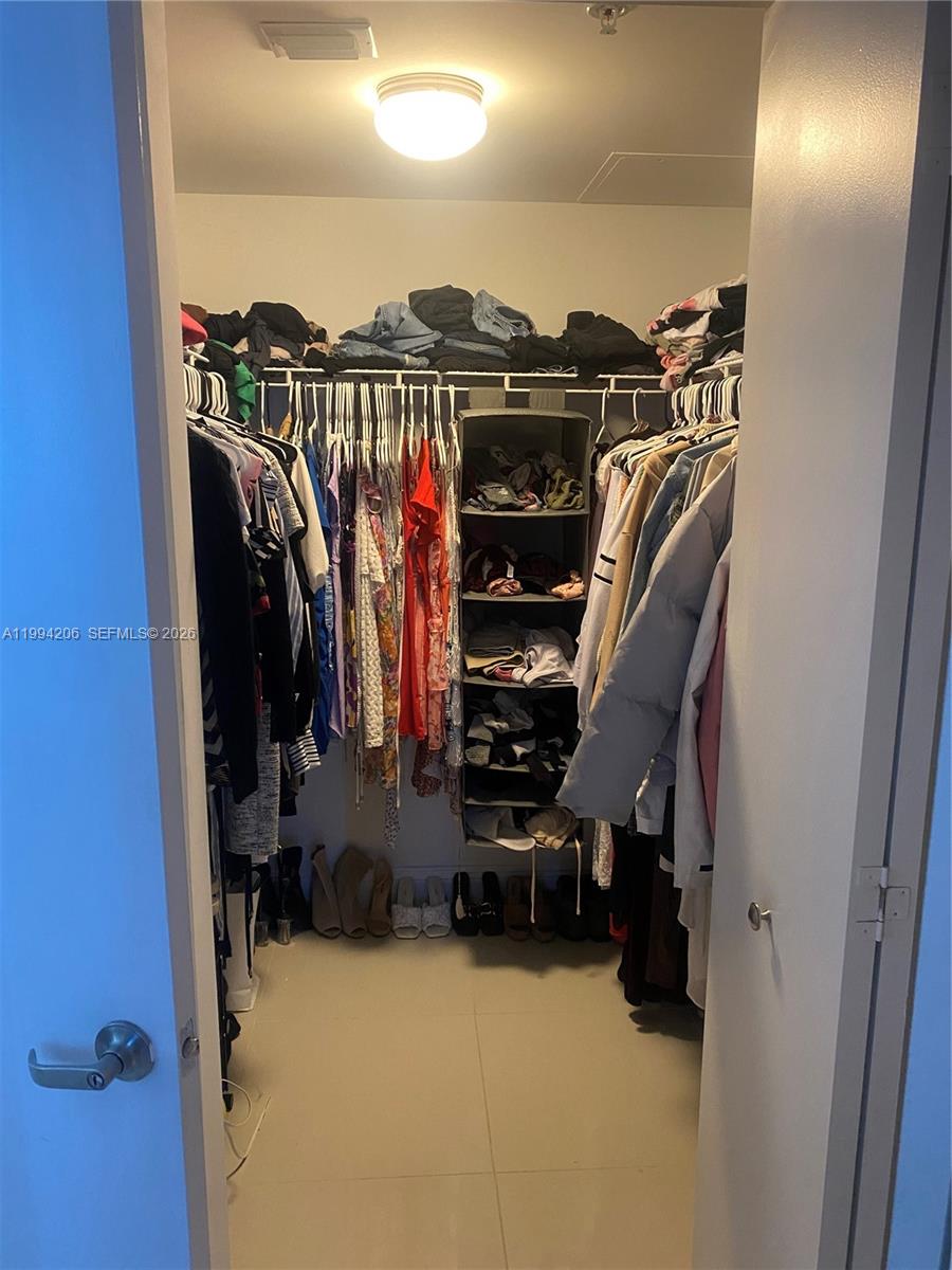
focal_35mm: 26
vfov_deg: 67.3
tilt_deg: -11.6
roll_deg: +0.0
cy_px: 635
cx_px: 476
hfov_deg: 53.1
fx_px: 953
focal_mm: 4.25
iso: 400
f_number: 1.8
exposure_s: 1/60
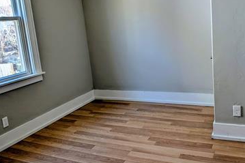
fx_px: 252
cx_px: 124
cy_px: 68
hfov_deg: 51.9
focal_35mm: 37
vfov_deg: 35.8
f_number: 1.68
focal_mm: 6.9
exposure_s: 1/54.9
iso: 39
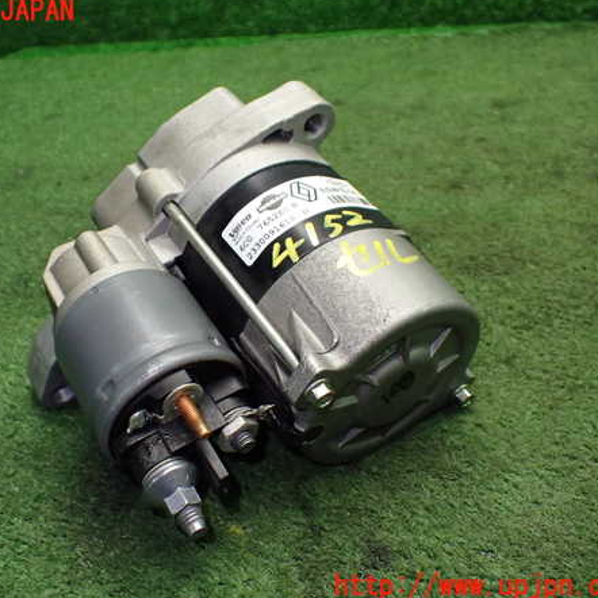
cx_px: 234
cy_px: 299
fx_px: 704
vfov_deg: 46.0
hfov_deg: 45.8
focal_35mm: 36
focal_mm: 5.4
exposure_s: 1/125
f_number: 2.3
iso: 640
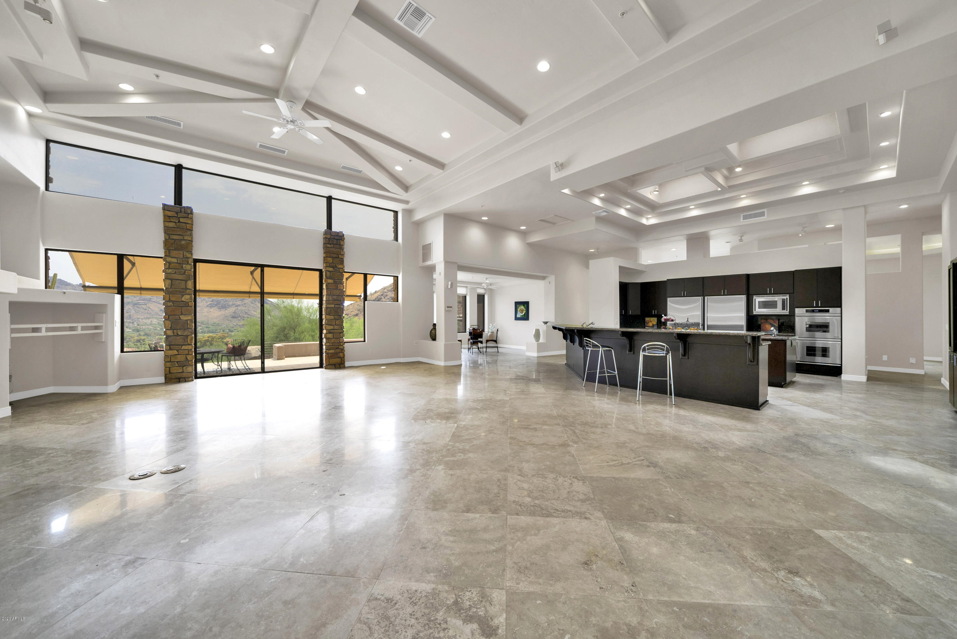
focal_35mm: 12
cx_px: 478
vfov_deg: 90.0
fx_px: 319
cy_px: 320
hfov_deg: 112.6
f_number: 4
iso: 320
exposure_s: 1/80
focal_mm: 12
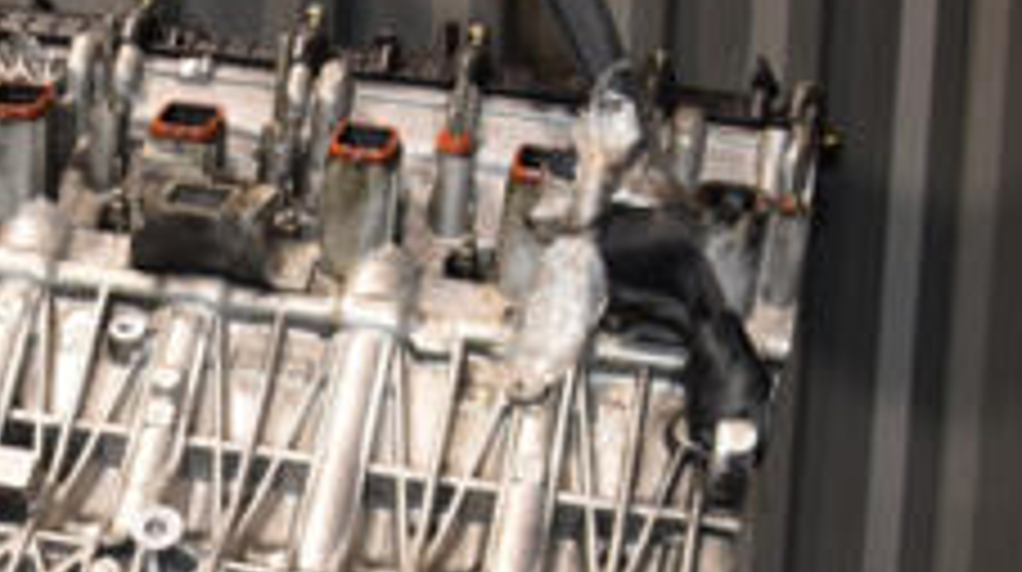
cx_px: 90
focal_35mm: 87
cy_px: 622
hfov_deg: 23.7
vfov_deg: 13.5
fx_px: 2365
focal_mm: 21
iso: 800
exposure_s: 1/60
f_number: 5
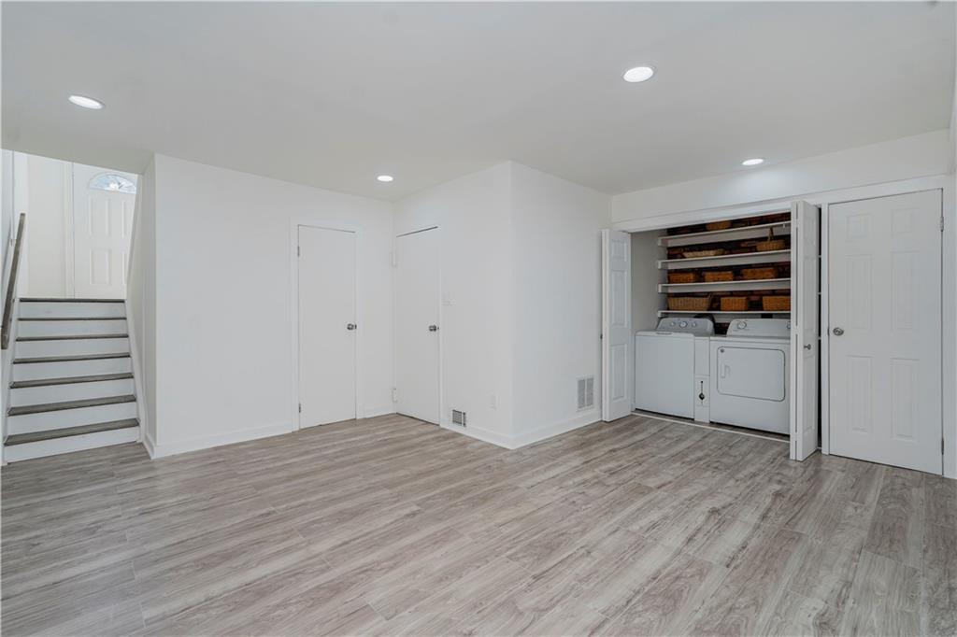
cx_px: 478
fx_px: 425
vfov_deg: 73.7
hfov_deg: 96.8
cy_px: 318
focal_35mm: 16
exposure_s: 1/60
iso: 100
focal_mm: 16
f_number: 5.6
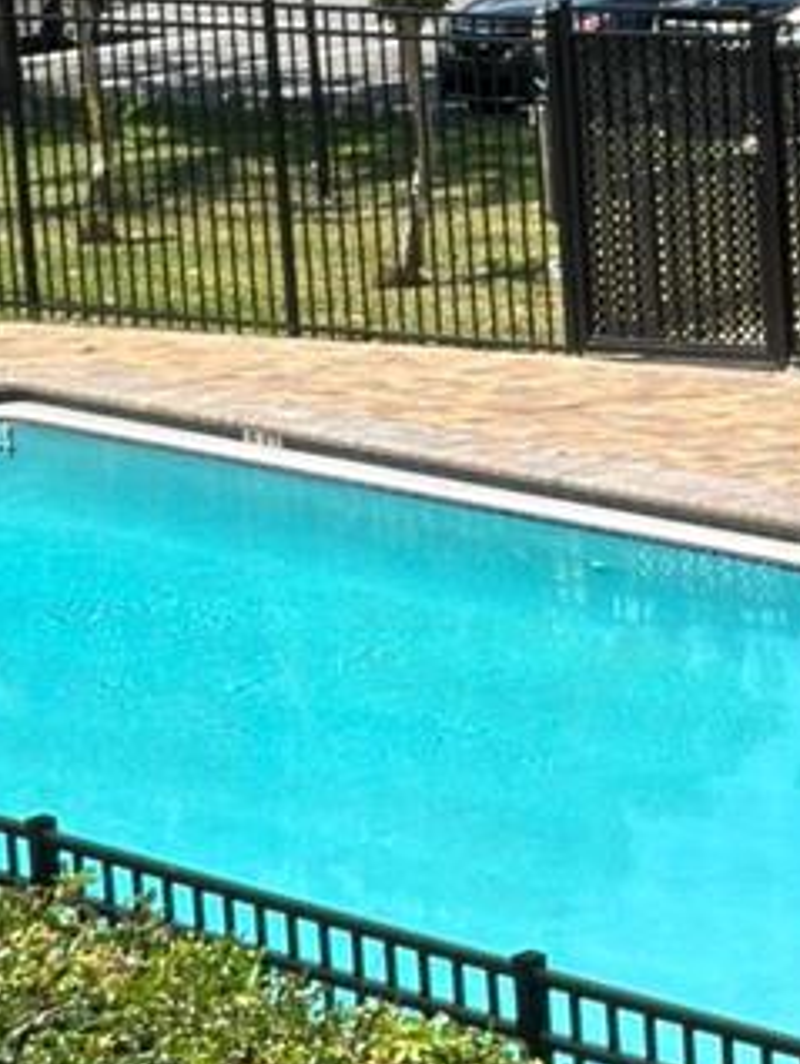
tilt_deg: -10.2
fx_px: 5570
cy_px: 442
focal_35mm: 181
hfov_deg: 8.1
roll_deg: +3.1
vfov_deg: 10.9
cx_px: 907
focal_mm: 6.86
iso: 80
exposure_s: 1/3257
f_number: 1.78
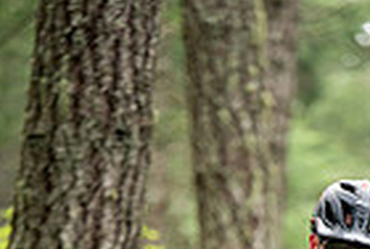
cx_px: 292
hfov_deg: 3.9
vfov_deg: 2.6
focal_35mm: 528
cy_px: 572
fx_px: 5438
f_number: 2.8
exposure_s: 1/1600
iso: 1600
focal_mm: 165
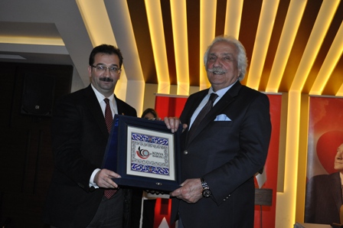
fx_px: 414
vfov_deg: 30.8
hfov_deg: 45.0
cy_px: 114
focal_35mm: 44
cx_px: 172
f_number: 4.5
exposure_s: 1/60
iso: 800
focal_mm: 29
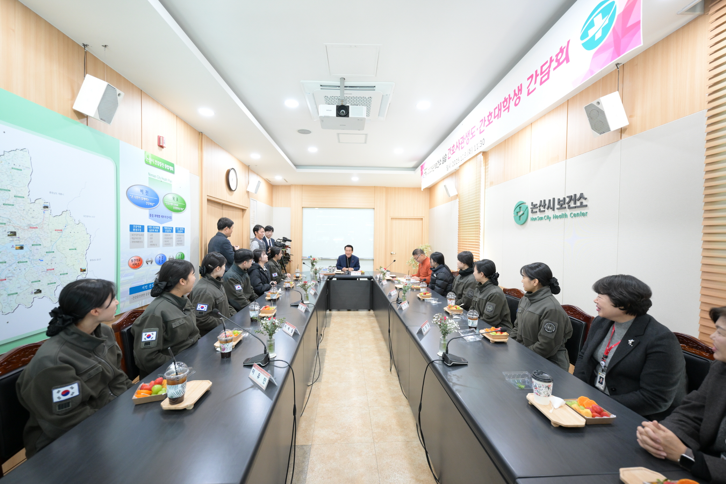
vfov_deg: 79.2
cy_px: 242
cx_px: 363
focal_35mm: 14
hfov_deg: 102.3
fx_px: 292
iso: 2000
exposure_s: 1/200
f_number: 2.8
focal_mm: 14.5
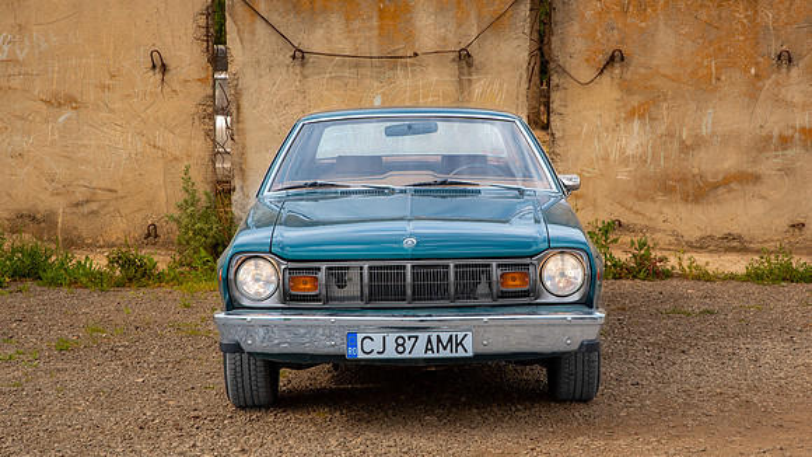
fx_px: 1620
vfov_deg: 16.0
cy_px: 228
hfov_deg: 28.1
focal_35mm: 75
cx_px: 415
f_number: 8
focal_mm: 70
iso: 400
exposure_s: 1/200
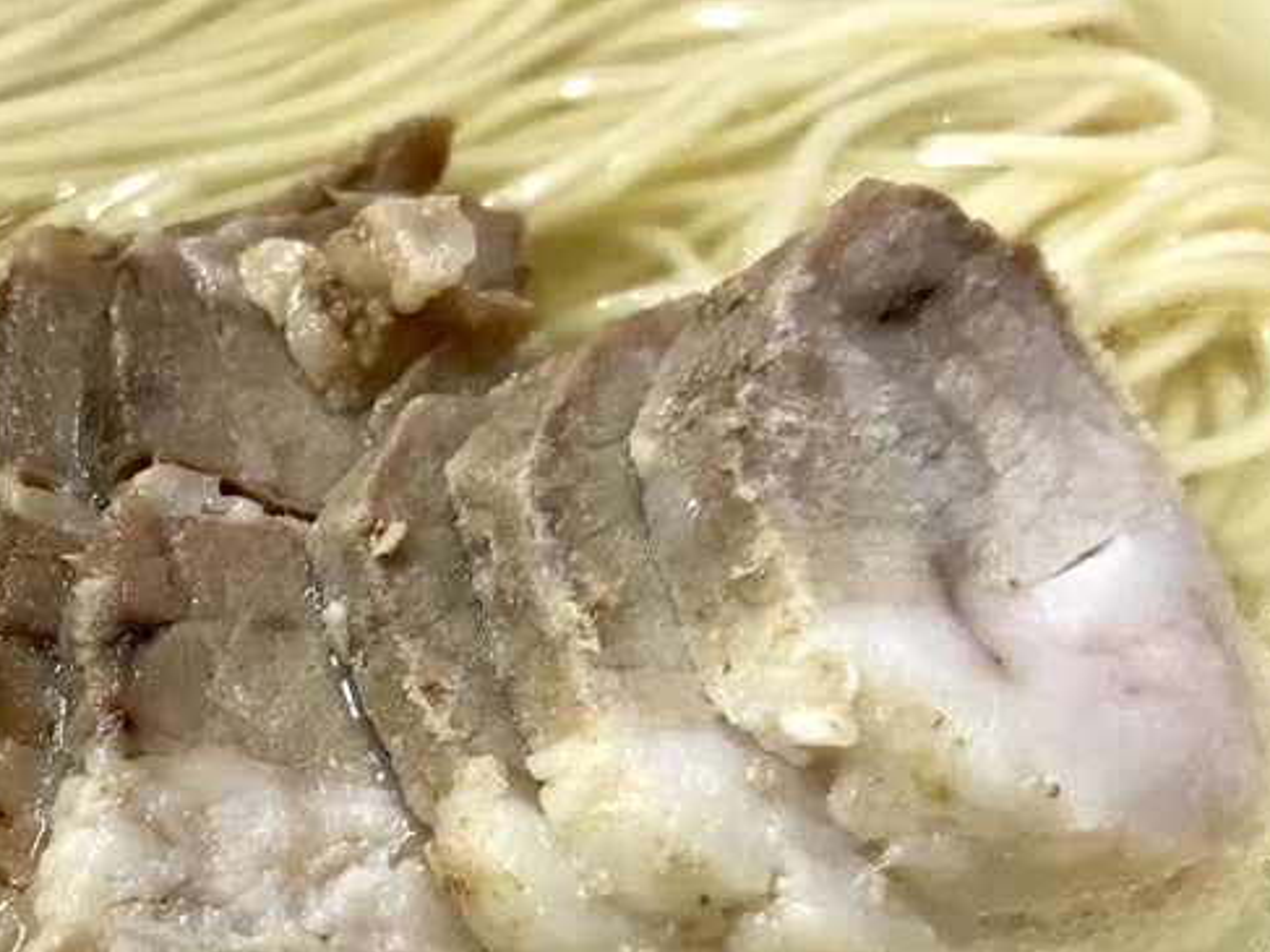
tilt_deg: -52.9
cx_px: 430
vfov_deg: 30.8
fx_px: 1687
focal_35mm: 46
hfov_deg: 40.8
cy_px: 738
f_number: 1.8
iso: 40
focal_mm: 3.99
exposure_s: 1/15
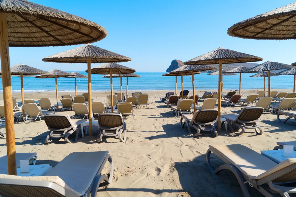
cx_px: 148
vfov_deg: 53.1
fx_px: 197
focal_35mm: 24
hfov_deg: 73.7
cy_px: 98
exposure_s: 1/640
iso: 200
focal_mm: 24
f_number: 7.1
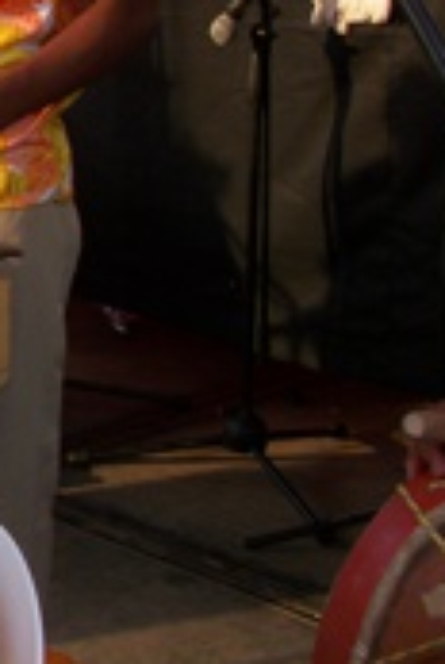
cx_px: -476
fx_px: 1773
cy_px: 163
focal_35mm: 96
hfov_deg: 12.4
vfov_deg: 21.0
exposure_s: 1/80
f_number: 2.9
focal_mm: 5.7
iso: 80
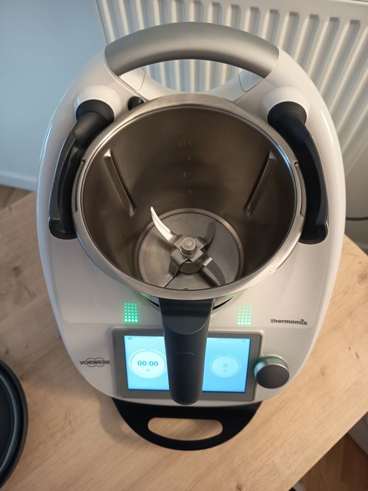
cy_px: 246
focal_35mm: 24
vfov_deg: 71.6
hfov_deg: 56.8
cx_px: 184
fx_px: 340
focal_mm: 5.24
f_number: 1.7
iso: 546
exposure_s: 1/25
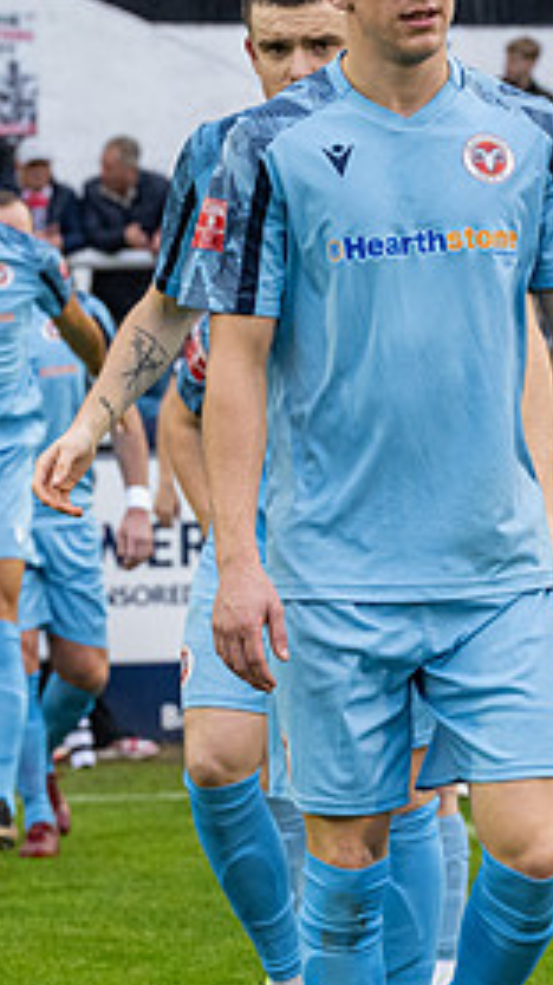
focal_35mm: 231
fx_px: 6033
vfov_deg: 9.3
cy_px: 674
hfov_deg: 5.2
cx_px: 368
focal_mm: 70
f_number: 4
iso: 2000
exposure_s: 1/500
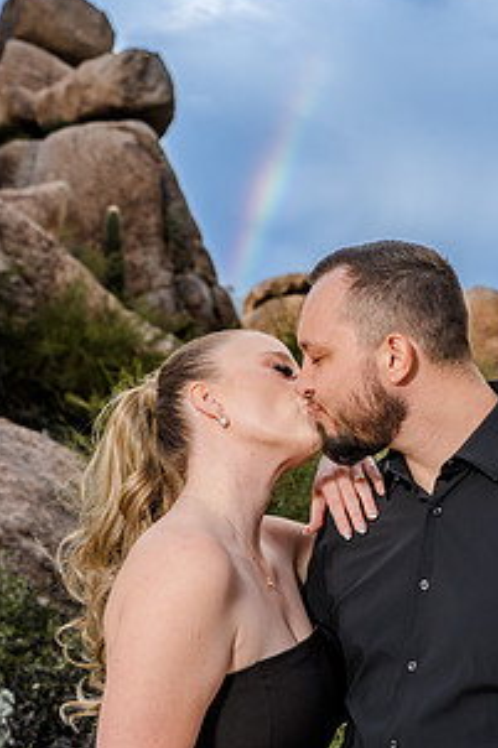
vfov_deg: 30.1
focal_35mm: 67
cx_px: 359
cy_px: 381
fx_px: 1392
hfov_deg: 20.2
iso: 200
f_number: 5.6
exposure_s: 1/250
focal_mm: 45
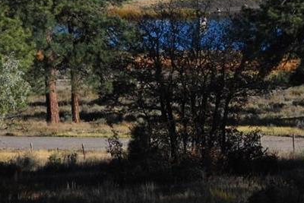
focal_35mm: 269
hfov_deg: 7.6
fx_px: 2272
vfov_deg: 5.1
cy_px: 55
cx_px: 375
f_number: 7.1
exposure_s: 1/1000
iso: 400
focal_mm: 70
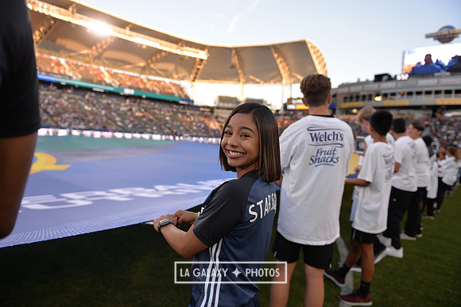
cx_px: 230
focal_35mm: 24
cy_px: 154
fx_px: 307
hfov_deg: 73.7
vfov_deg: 53.2
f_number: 2.8
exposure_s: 1/640
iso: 280
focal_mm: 24
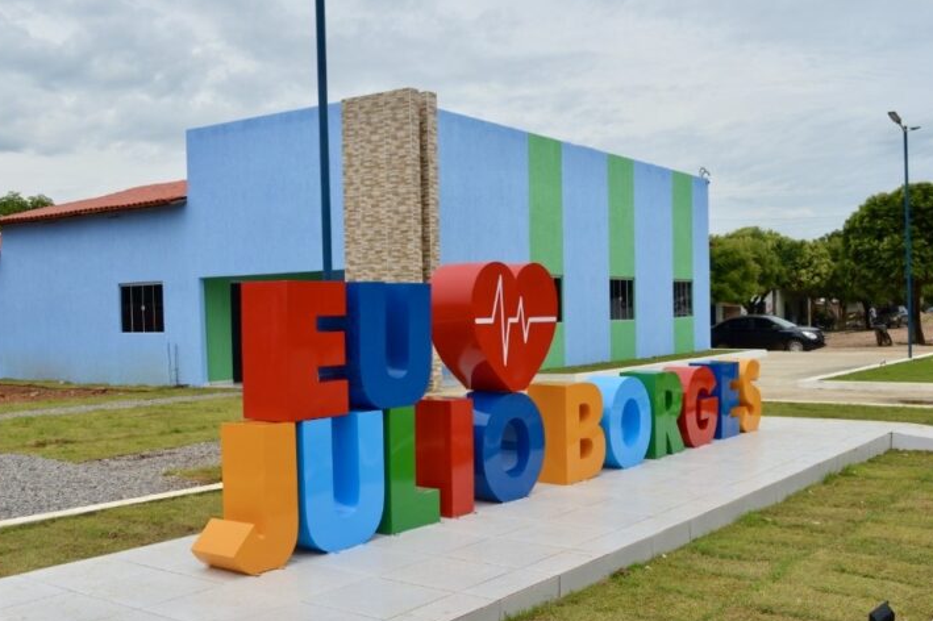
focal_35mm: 39
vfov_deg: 34.2
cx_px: 445
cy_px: 332
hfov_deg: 49.6
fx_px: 1010
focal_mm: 24
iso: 100
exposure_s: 1/250
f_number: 8
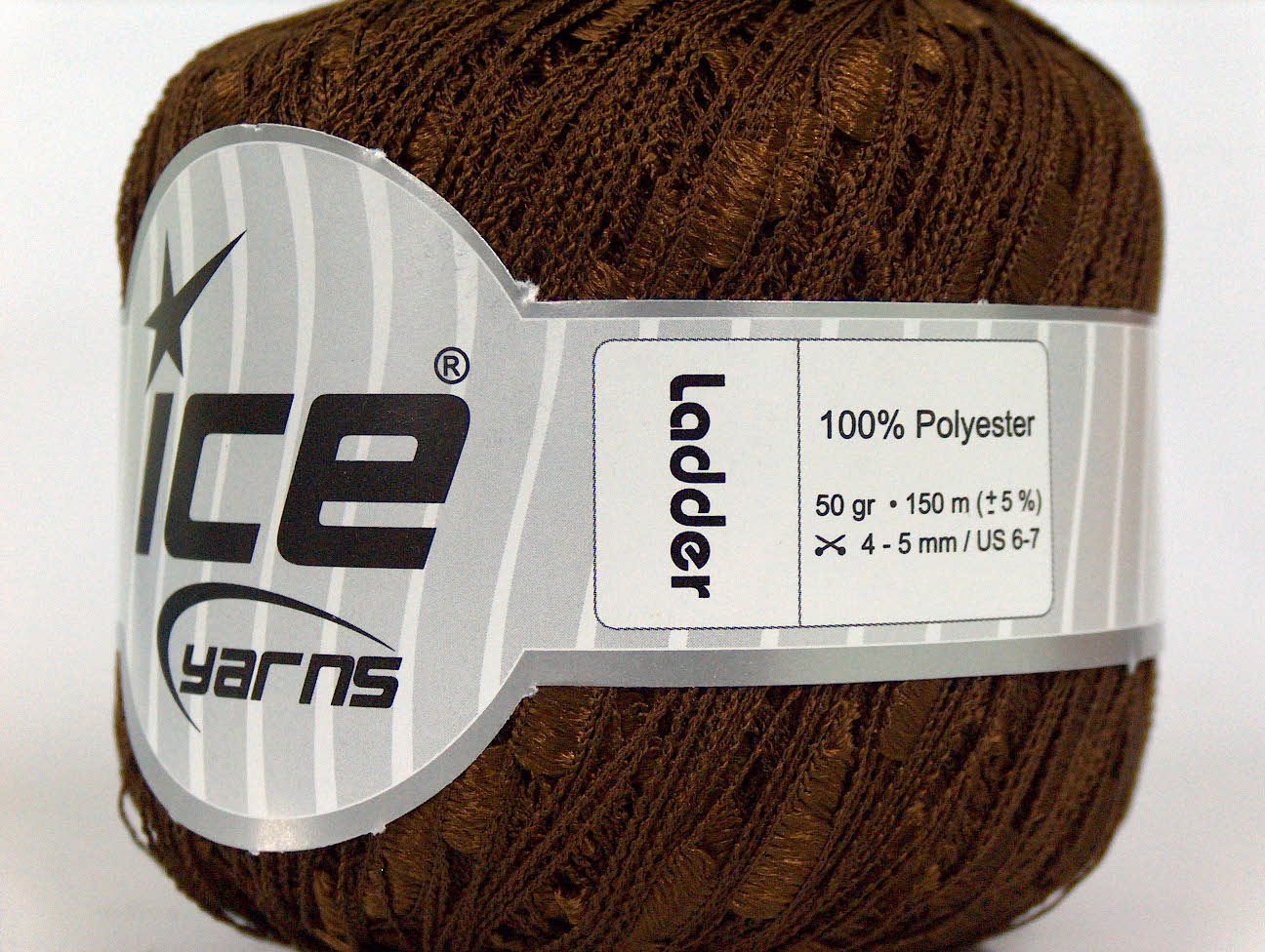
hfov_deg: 23.3
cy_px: 476
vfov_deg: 17.6
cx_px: 632
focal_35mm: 84
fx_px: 3074
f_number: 2.9
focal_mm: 17.25
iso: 200
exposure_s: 1/27.7
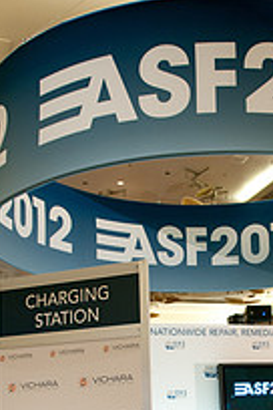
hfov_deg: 23.8
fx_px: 638
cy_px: 336
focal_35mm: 56
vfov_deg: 34.4
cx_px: 220
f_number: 2.8
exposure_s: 1/100
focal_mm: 17
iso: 400
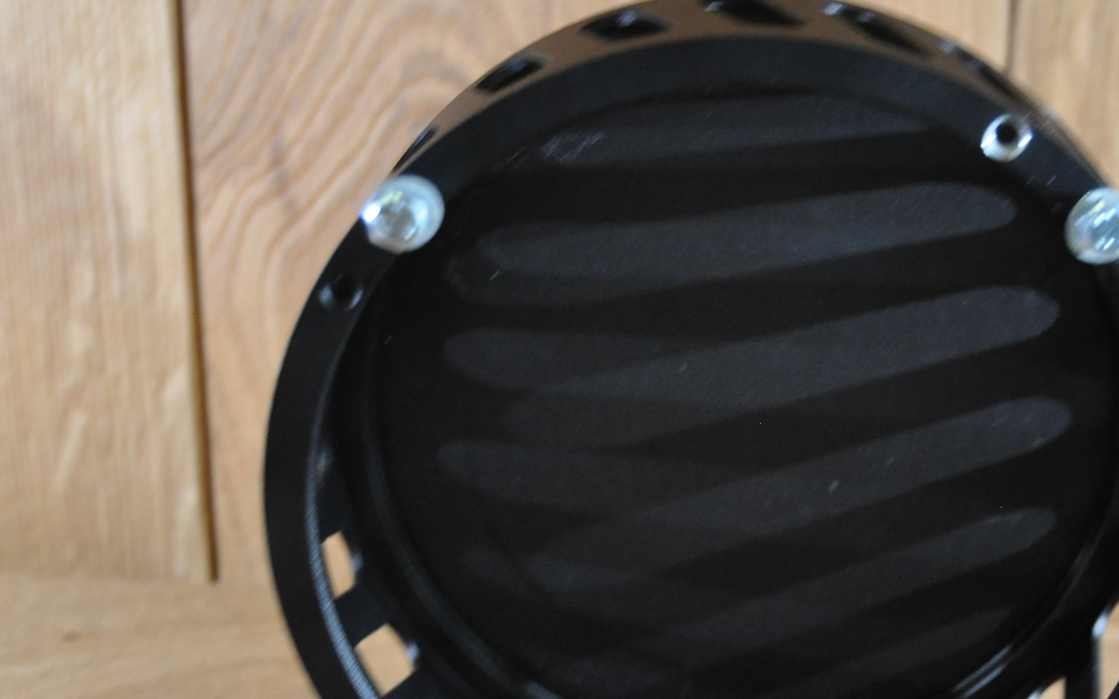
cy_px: 475
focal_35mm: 66
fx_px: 2013
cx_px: 784
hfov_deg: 30.7
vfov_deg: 19.6
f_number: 4
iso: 1600
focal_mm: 26
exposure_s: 1/20
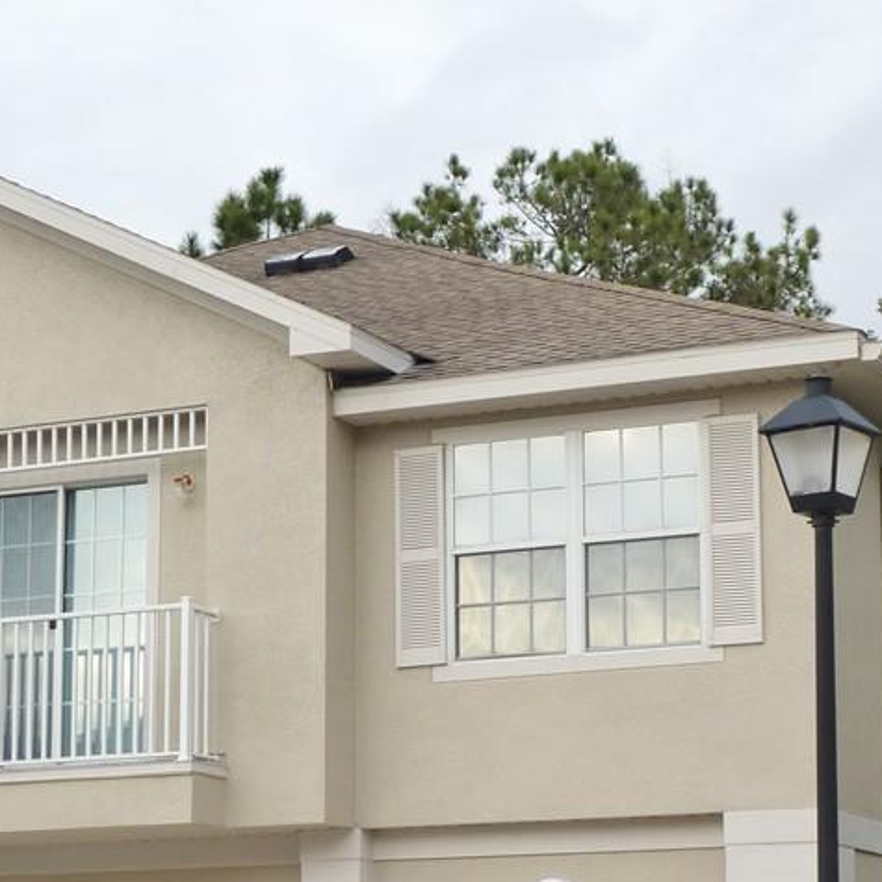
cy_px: 646
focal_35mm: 99
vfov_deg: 17.5
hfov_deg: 17.6
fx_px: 2854
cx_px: 492
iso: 80
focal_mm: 8.5
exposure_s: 1/200
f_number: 3.8
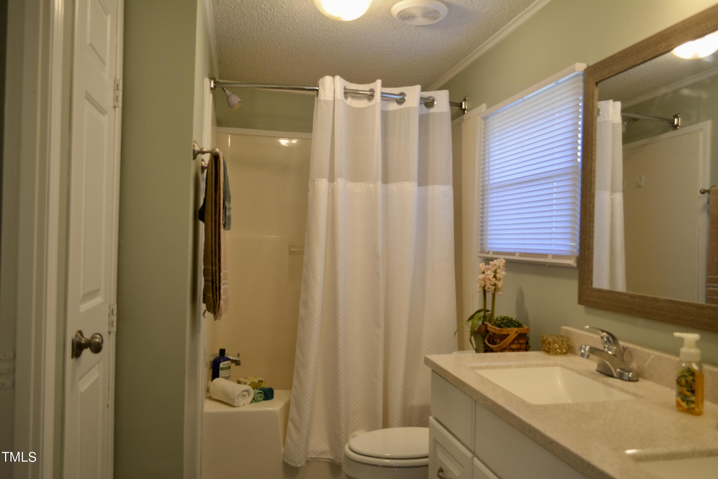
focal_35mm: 27
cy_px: 240
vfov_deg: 47.9
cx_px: 359
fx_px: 539
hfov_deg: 67.4
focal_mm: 18
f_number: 4
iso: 400
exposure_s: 1/80
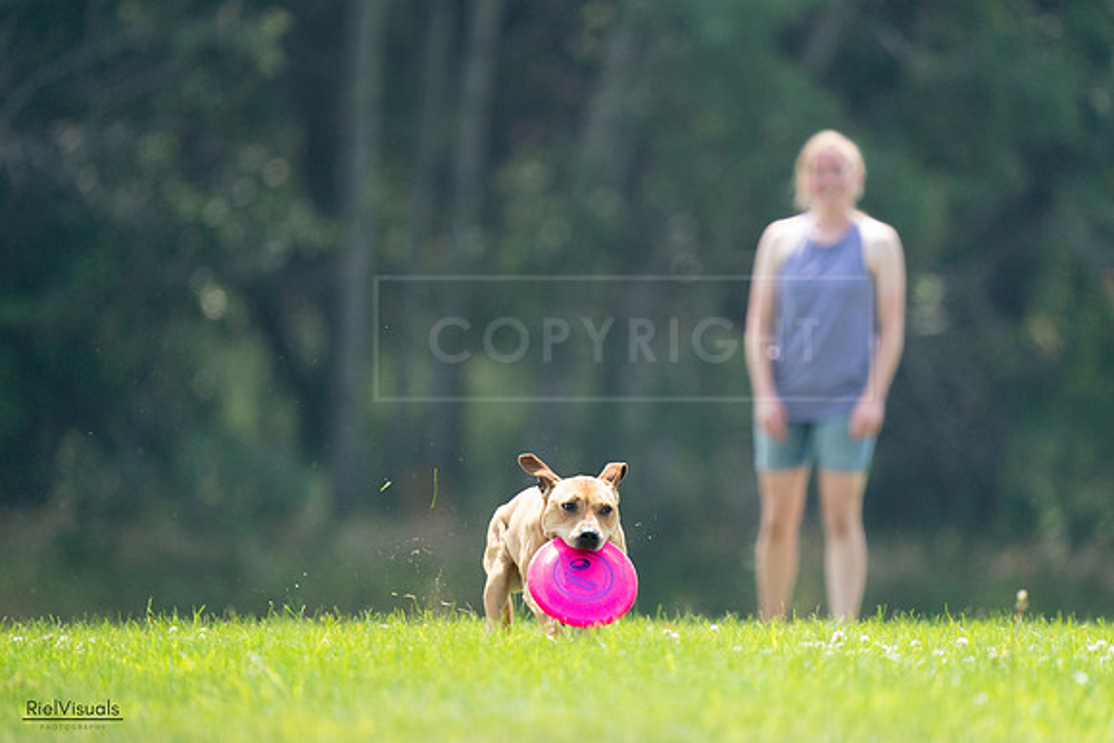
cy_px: 372
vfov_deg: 2.3
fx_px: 18570
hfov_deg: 3.4
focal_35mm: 600
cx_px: 557
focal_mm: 600
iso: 3200
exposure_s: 1/4000
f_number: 6.3
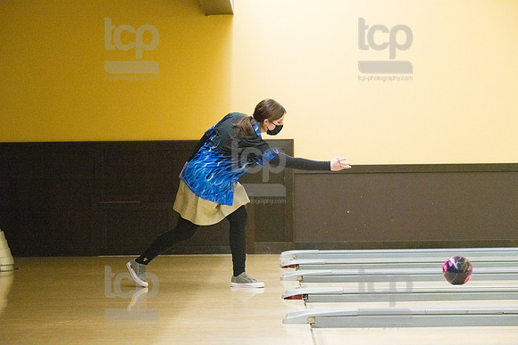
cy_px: 172
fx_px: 1367
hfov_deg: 21.5
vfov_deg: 14.4
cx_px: 259
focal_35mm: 95
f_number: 4.5
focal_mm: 95
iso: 10000
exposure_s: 1/1000
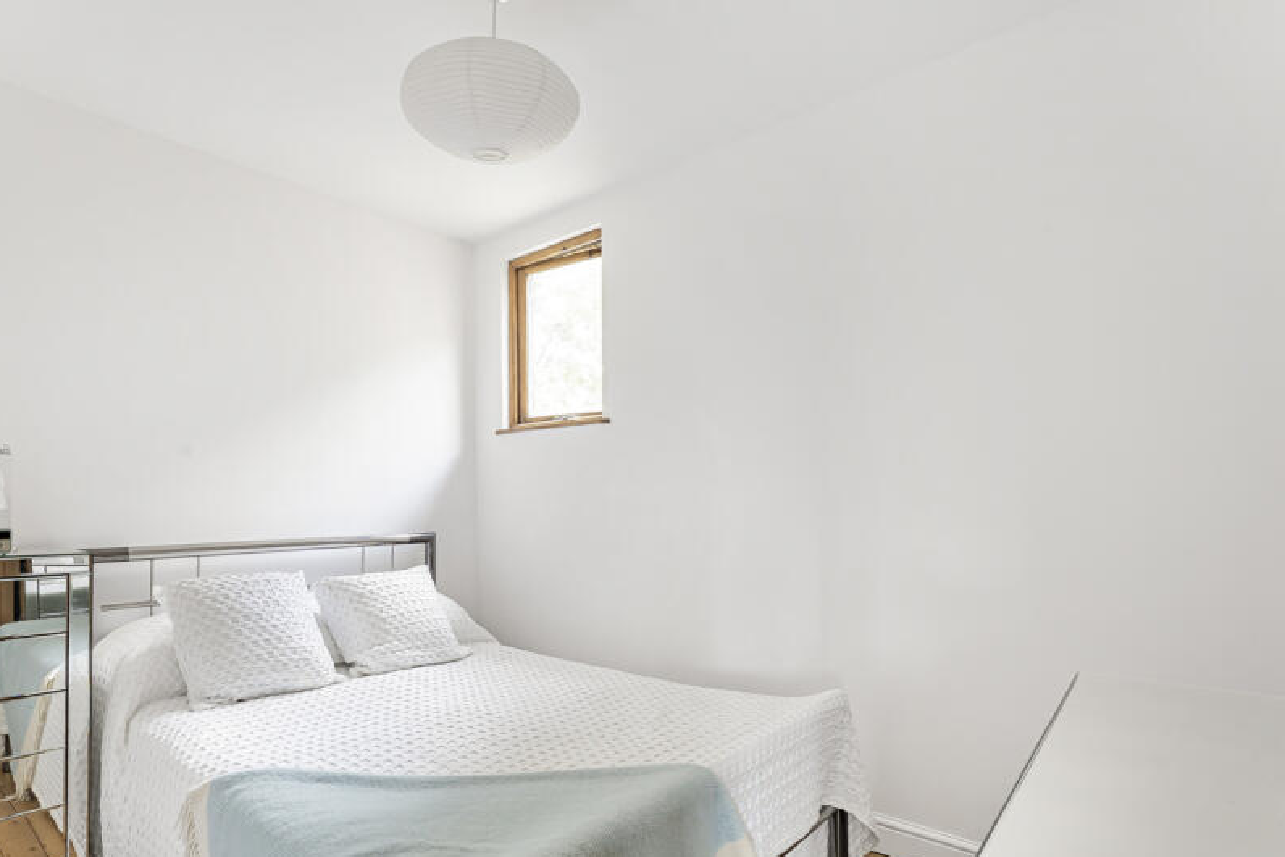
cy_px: 487
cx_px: 589
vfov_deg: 67.1
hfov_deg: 89.8
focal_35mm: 18
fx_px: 643
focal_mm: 14
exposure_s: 1/2
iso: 250
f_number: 14
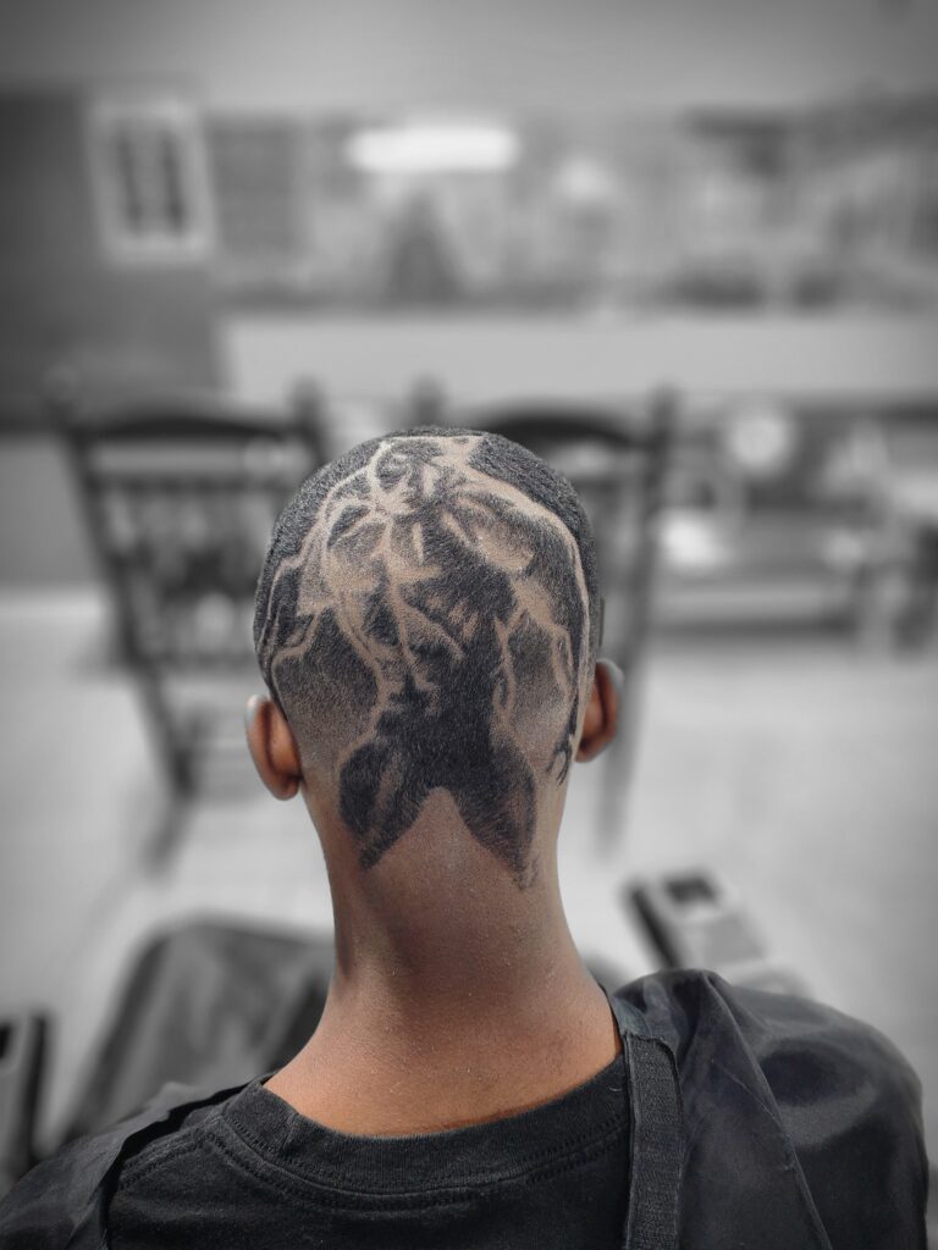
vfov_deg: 73.9
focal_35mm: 23
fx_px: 831
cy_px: 625
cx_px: 469
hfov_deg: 58.9
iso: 320
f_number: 1.8
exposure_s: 1/60.2
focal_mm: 6.4
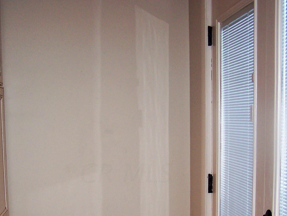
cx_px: 126
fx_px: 506
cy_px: 173
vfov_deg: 23.7
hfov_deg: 31.6
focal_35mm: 61
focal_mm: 6.3
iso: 140
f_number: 2.8
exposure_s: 1/60
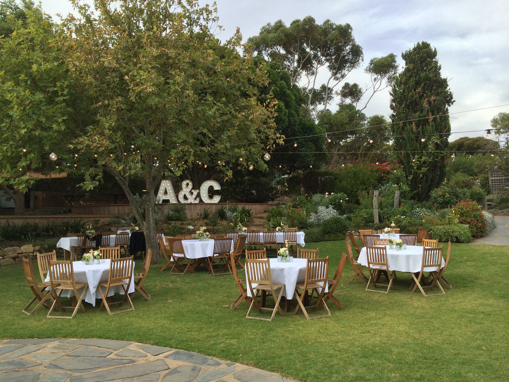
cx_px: 254
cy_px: 191
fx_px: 441
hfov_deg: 60.0
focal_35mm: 30
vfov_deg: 46.8
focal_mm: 4.12
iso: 32
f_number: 2.2
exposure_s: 1/977
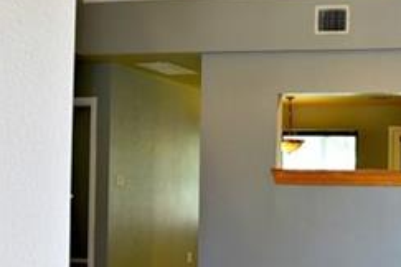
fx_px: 657
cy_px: 174
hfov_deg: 31.8
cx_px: 381
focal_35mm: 59
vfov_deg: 22.9
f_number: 4
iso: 560
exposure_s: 1/60
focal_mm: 14
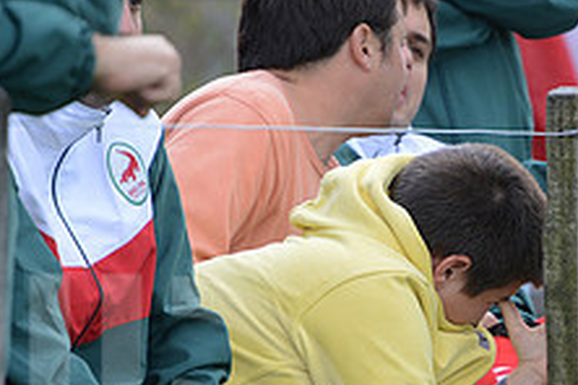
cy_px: 470
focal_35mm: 705
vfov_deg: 1.9
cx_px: 617
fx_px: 11318
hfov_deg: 2.9
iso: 640
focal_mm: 270
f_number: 4
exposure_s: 1/320
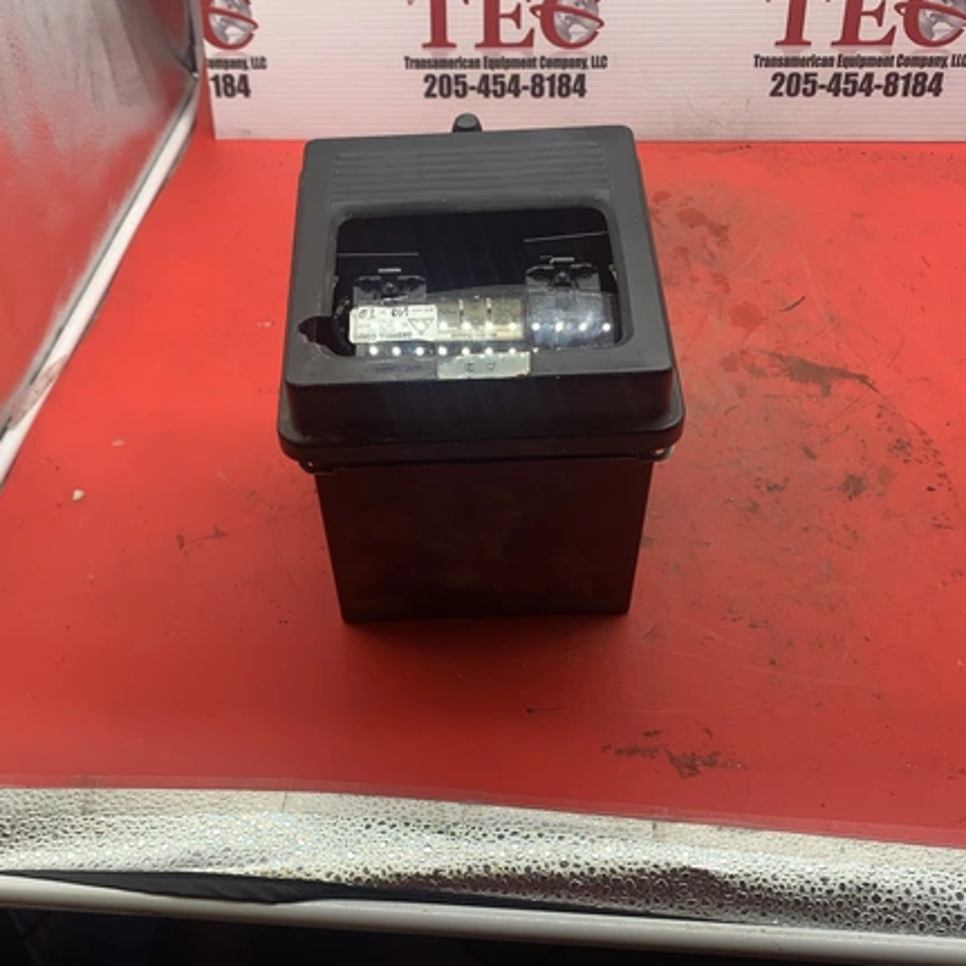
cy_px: 452
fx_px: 1263
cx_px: 437
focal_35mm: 40
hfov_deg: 41.8
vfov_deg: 41.8
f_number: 1.8
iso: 25
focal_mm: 4.25
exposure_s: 1/218
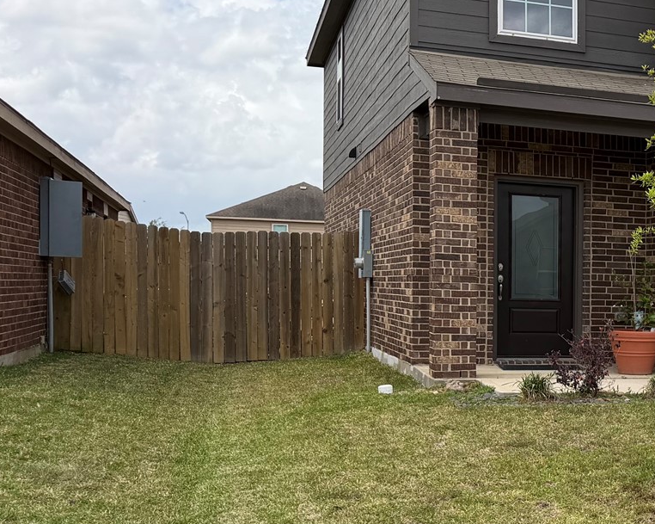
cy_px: 355
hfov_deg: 26.0
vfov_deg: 24.1
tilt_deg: -0.5
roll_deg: -1.5
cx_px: 831
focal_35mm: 63
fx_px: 1221
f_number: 1.78
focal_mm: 6.76
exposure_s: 1/3953
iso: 100
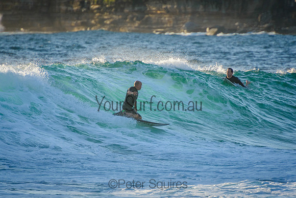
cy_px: 99
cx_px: 148
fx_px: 5021
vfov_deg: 2.3
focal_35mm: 611
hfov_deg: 3.4
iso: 500
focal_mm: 400
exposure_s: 1/2000
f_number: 5.6
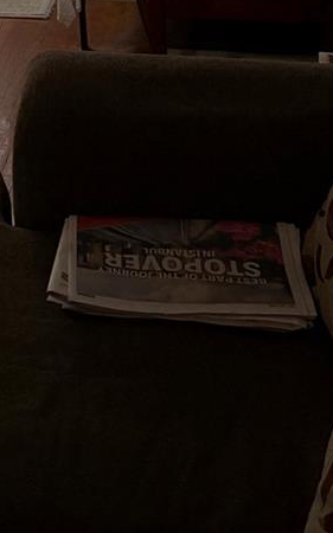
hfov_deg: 13.0
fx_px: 1366
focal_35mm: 94
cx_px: -192
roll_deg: +2.8
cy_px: -224
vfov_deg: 19.7
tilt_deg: -5.7
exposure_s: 1/60
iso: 160
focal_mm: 5.96
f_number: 1.6
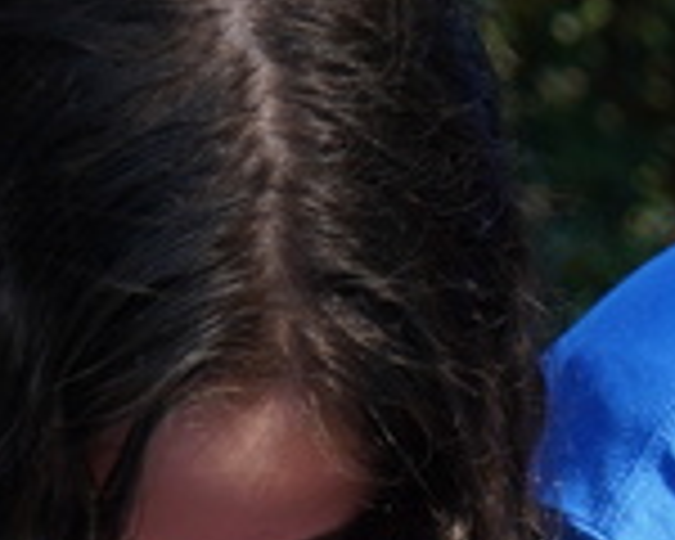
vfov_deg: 5.7
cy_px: 812
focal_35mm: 269
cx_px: 2210
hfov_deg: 6.4
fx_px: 5374
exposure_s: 1/200
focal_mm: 42
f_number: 5
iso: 100
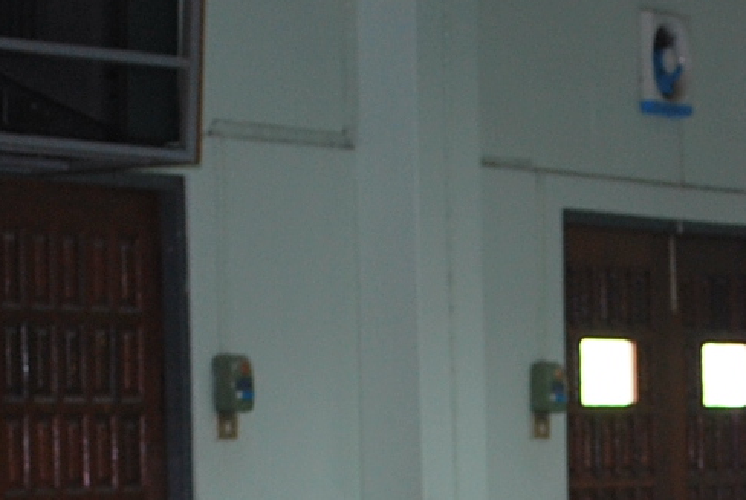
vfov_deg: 6.0
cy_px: 870
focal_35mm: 226
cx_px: 913
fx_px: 4690
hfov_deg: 9.0
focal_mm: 38
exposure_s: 1/15
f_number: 5.6
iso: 200
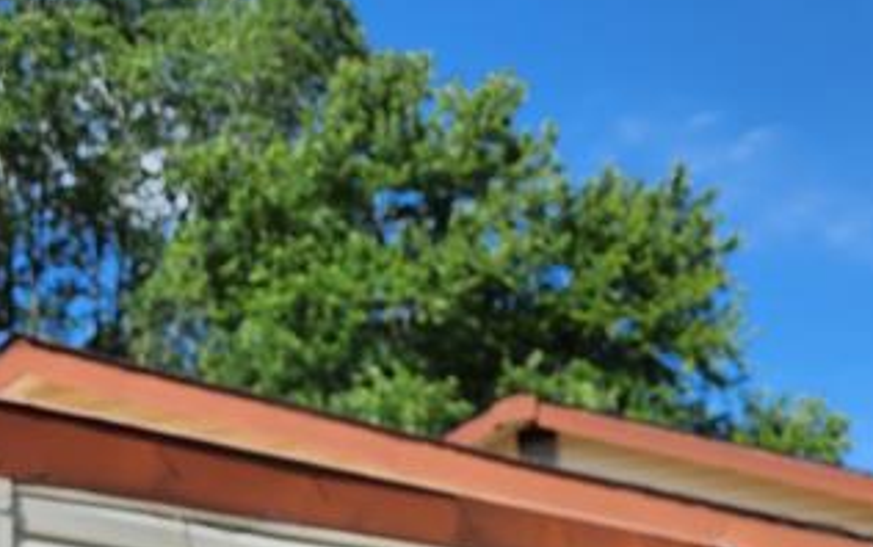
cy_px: 751
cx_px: 605
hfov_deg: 25.9
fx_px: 1881
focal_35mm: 79
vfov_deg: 15.6
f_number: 1.8
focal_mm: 6.4
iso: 12
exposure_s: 1/1704
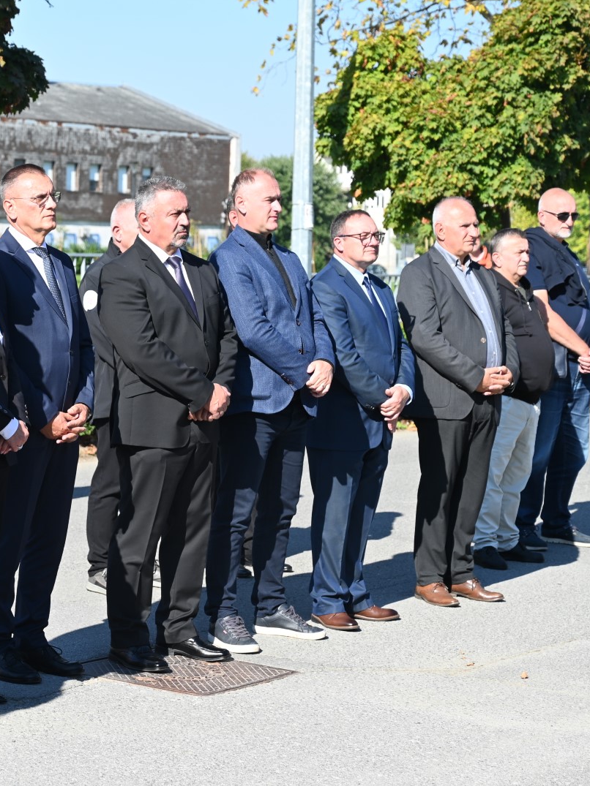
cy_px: 393
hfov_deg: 15.1
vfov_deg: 20.2
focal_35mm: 97
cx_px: 71
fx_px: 2205
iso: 100
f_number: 6.3
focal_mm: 67
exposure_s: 1/250
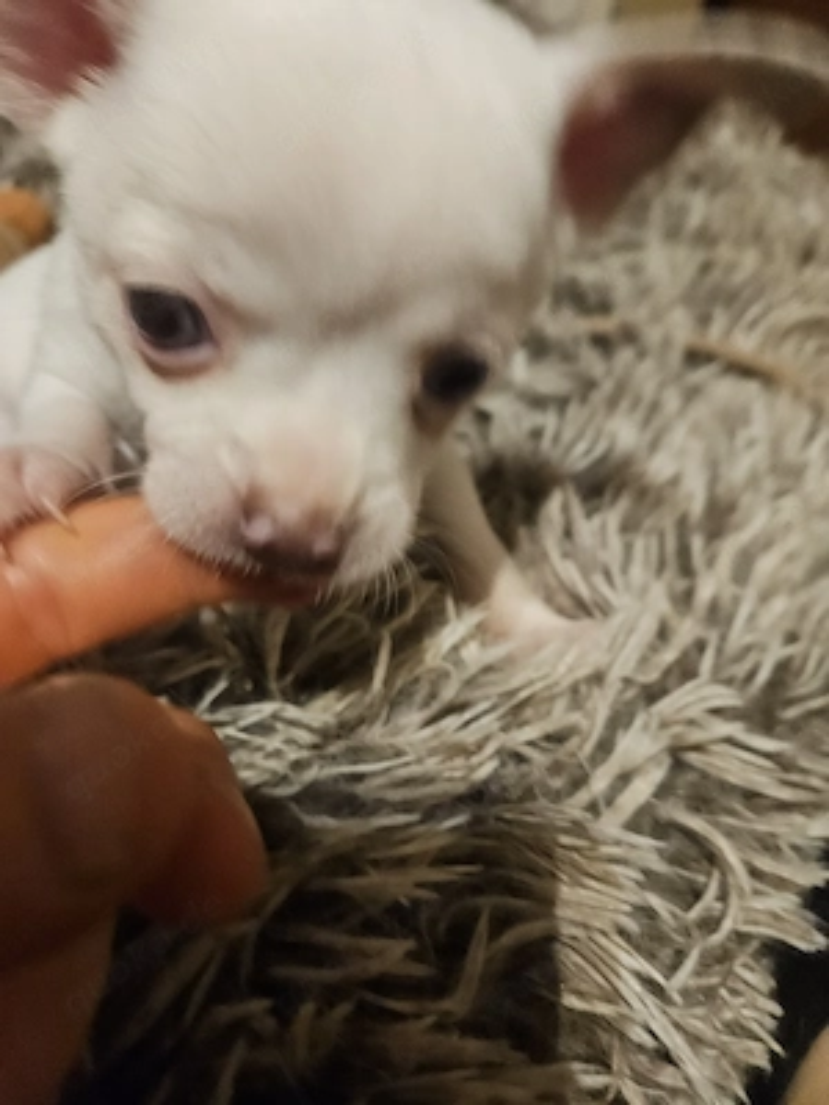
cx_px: 414
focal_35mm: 23
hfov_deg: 58.9
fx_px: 734
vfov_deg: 73.9
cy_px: 552
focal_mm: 5.4
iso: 500
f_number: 1.8
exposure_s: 1/25.1
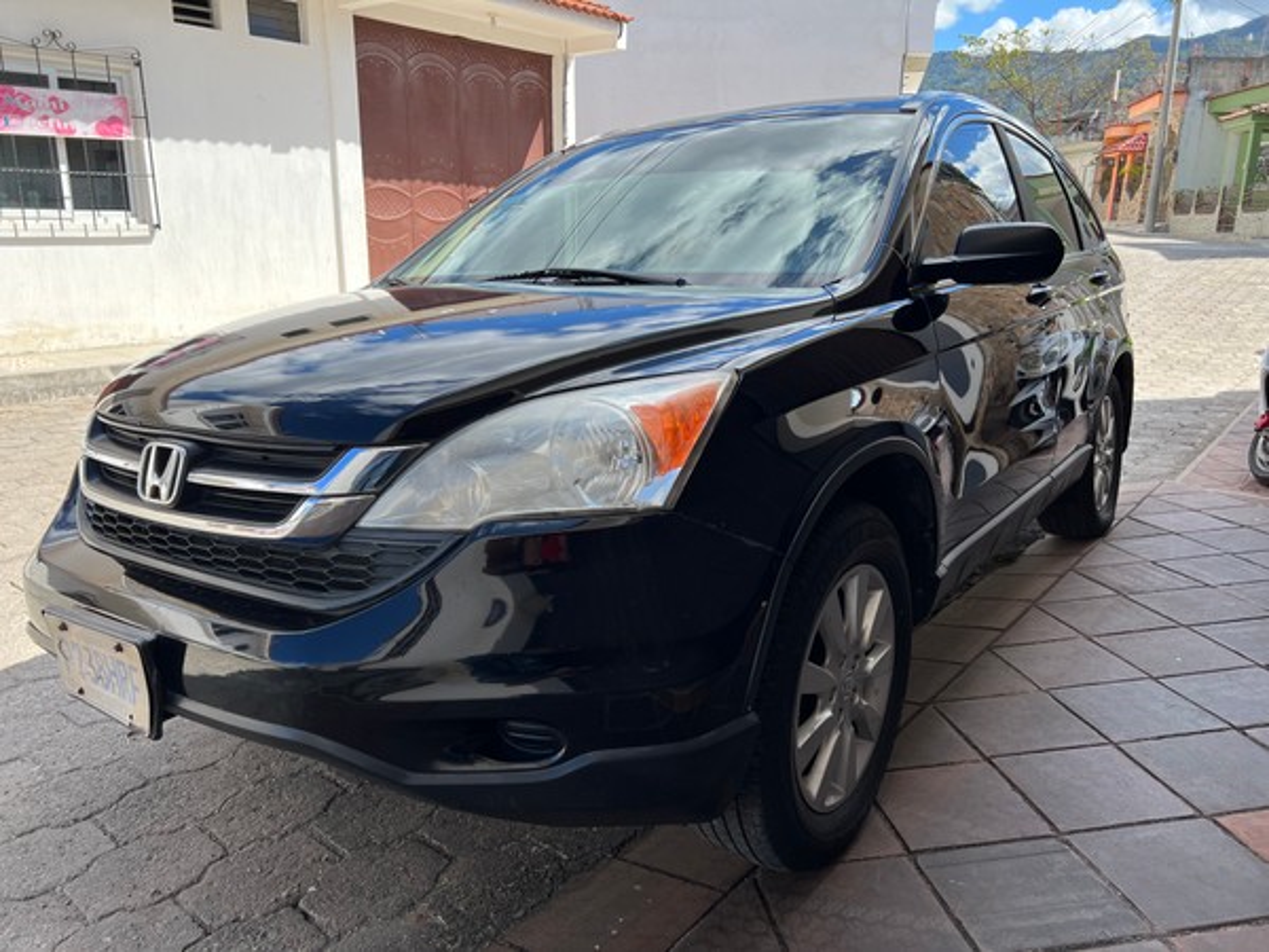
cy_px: 476
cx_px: 634
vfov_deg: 53.1
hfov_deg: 67.3
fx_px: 953
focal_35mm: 26
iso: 50
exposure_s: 1/1395
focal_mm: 5.7
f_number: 1.5
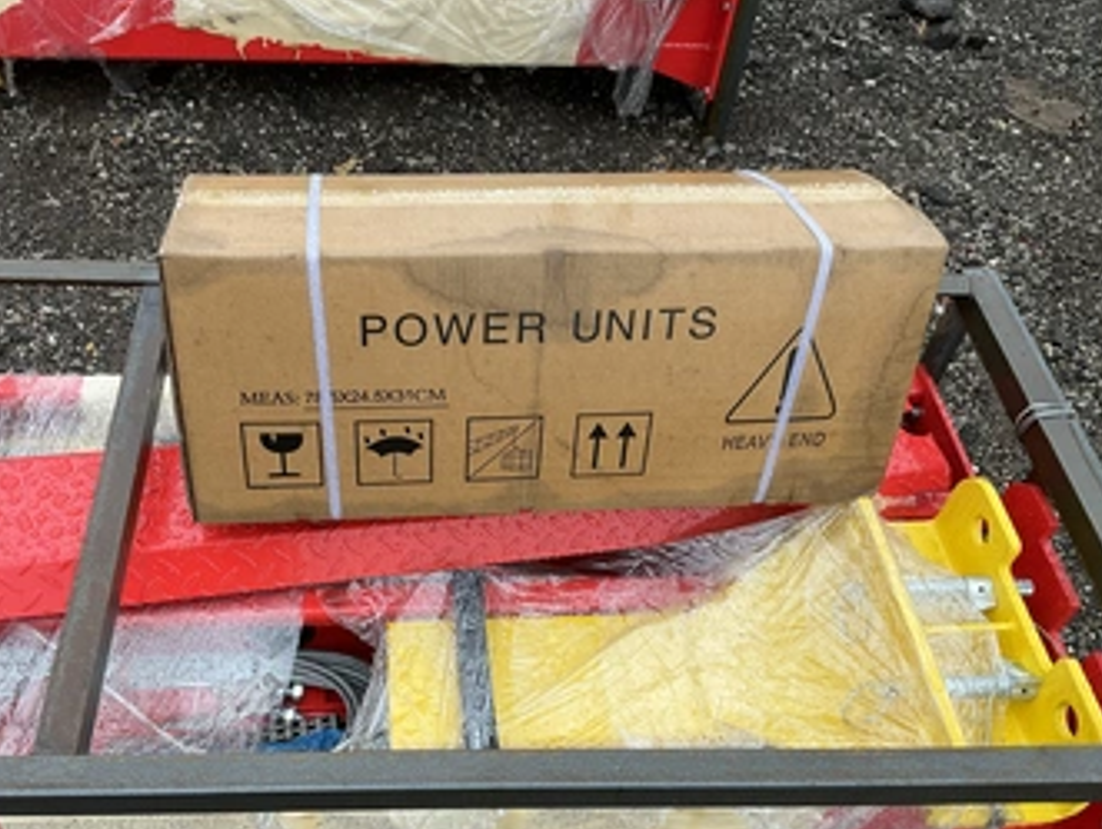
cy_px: 496
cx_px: 459
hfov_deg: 52.3
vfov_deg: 40.6
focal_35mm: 35
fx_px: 1115
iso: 20
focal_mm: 3
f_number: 1.8
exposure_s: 1/141
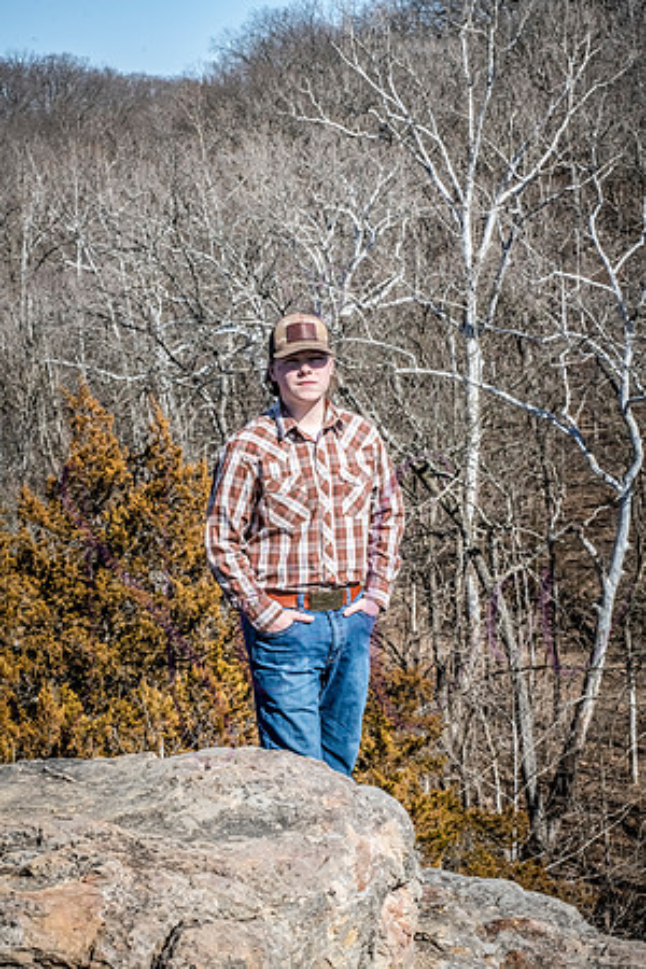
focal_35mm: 80
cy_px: 484
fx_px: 2153
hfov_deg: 17.1
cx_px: 323
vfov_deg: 25.4
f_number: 20
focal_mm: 80
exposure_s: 1/500
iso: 800
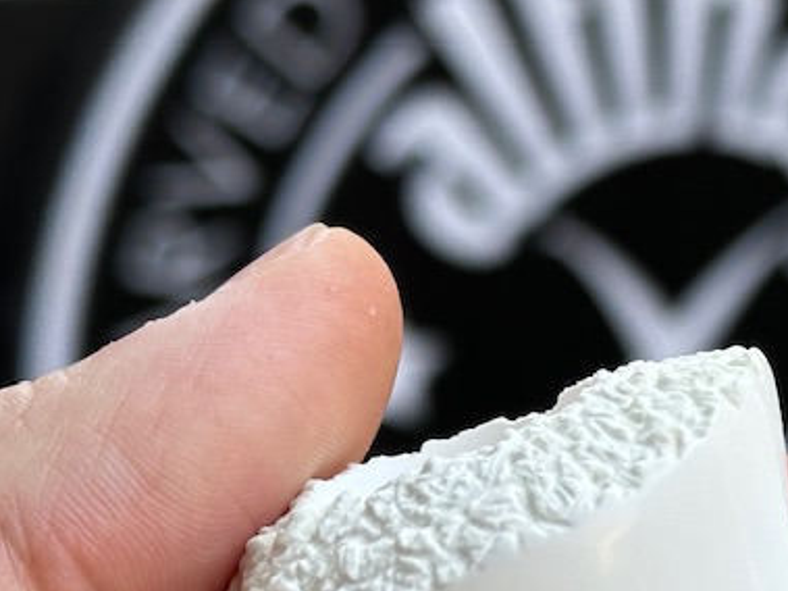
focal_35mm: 162
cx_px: 996
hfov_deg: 11.9
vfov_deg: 9.1
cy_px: 460
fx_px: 3687
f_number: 1.78
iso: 64
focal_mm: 6.86
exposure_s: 1/358
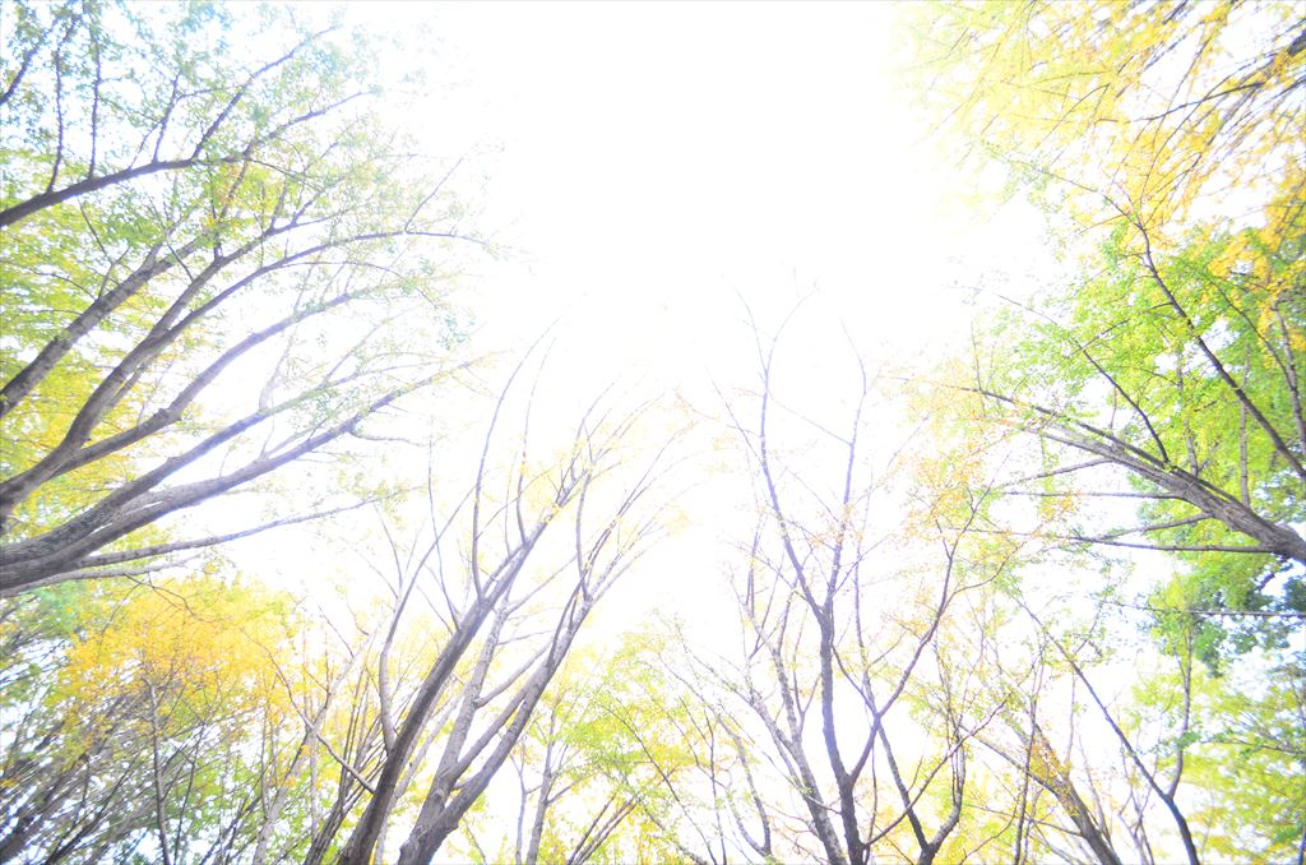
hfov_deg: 100.5
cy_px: 432
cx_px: 653
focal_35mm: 15
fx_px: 543
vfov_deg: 77.1
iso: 200
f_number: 3.5
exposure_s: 1/30
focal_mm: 10
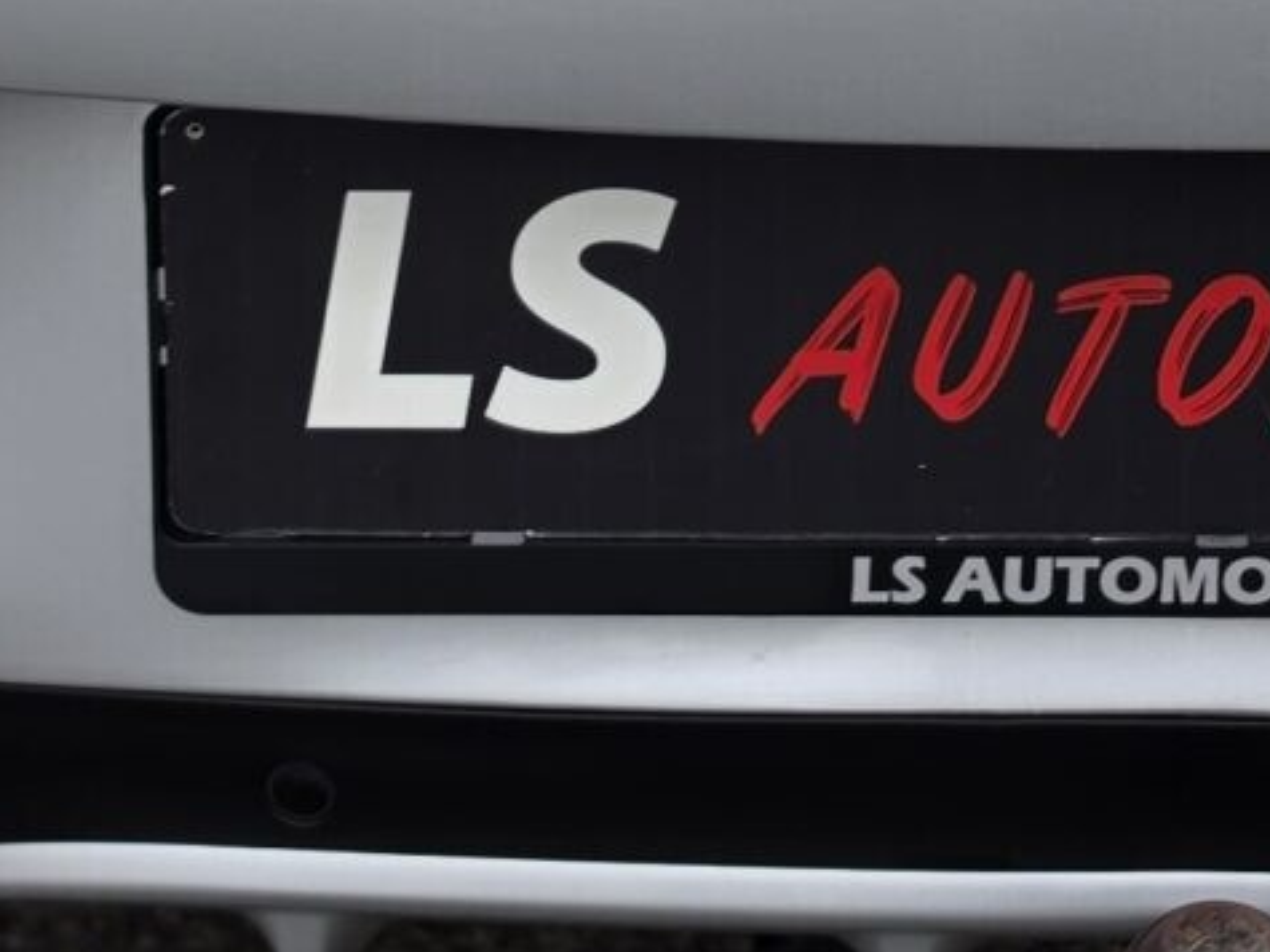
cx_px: 1128
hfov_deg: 15.7
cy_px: -781
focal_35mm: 124
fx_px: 4548
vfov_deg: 11.1
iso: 10
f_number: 1.4
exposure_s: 1/230
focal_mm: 6.5
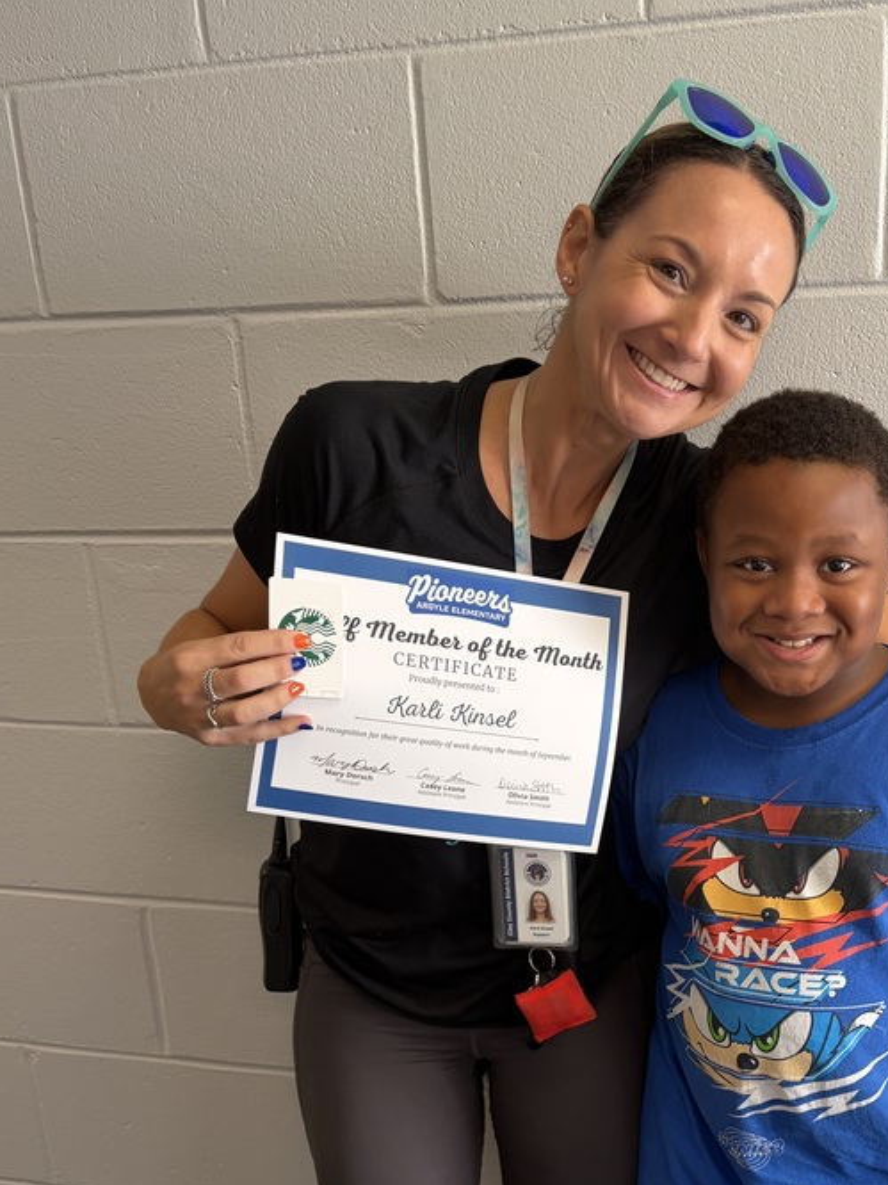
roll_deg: +2.3
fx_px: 1369
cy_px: 836
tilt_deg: -20.1
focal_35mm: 40
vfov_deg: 45.7
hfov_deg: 35.4
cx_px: 626
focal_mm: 5.96
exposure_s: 1/60
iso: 100
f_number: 1.6
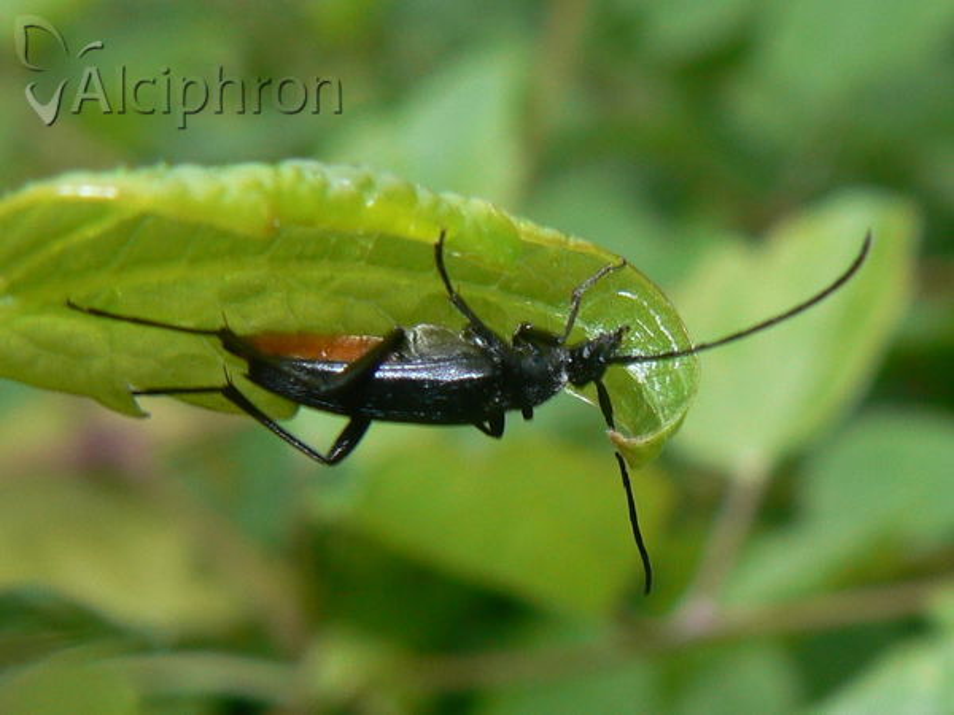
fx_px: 992
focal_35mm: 36
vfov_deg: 39.7
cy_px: 358
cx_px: 477
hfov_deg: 51.4
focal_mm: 6
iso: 80
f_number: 4
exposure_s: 1/80
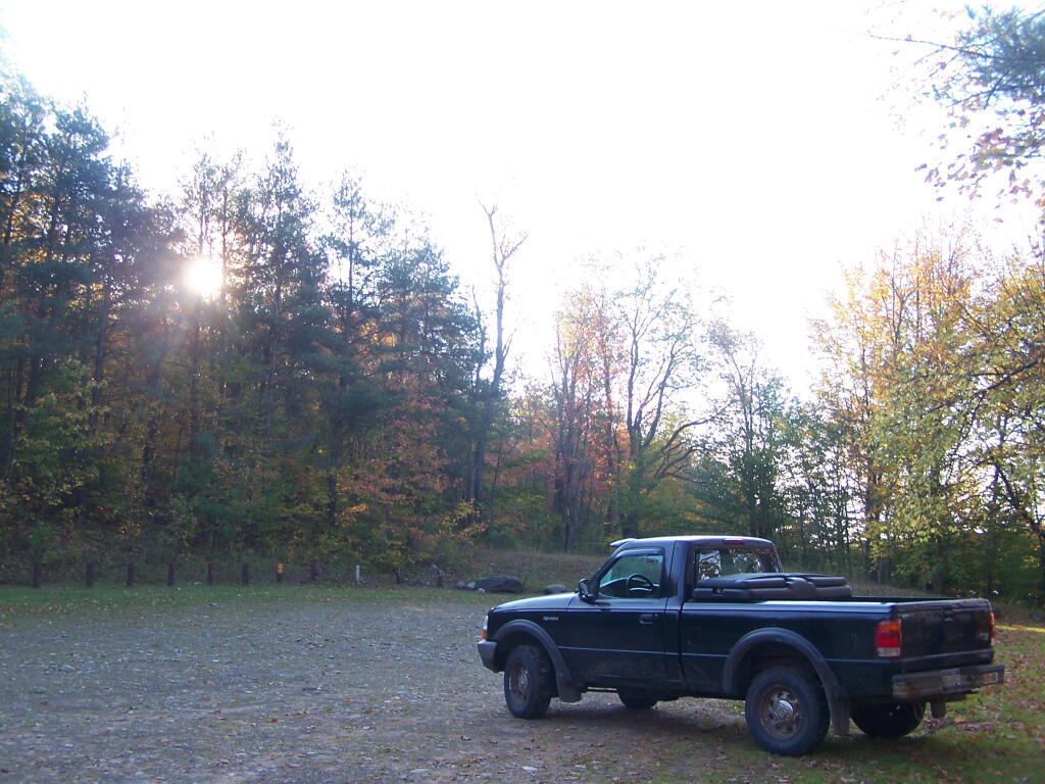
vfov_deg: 36.0
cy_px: 392
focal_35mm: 40
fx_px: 1208
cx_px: 522
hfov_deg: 46.8
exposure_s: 1/125
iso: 80
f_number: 2.8
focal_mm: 6.7
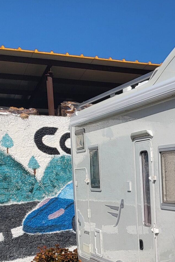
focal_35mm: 72
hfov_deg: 16.2
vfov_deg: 27.3
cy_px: 221
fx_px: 525
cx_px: 307
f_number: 1.8
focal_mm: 4.25
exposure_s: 1/7503
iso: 50
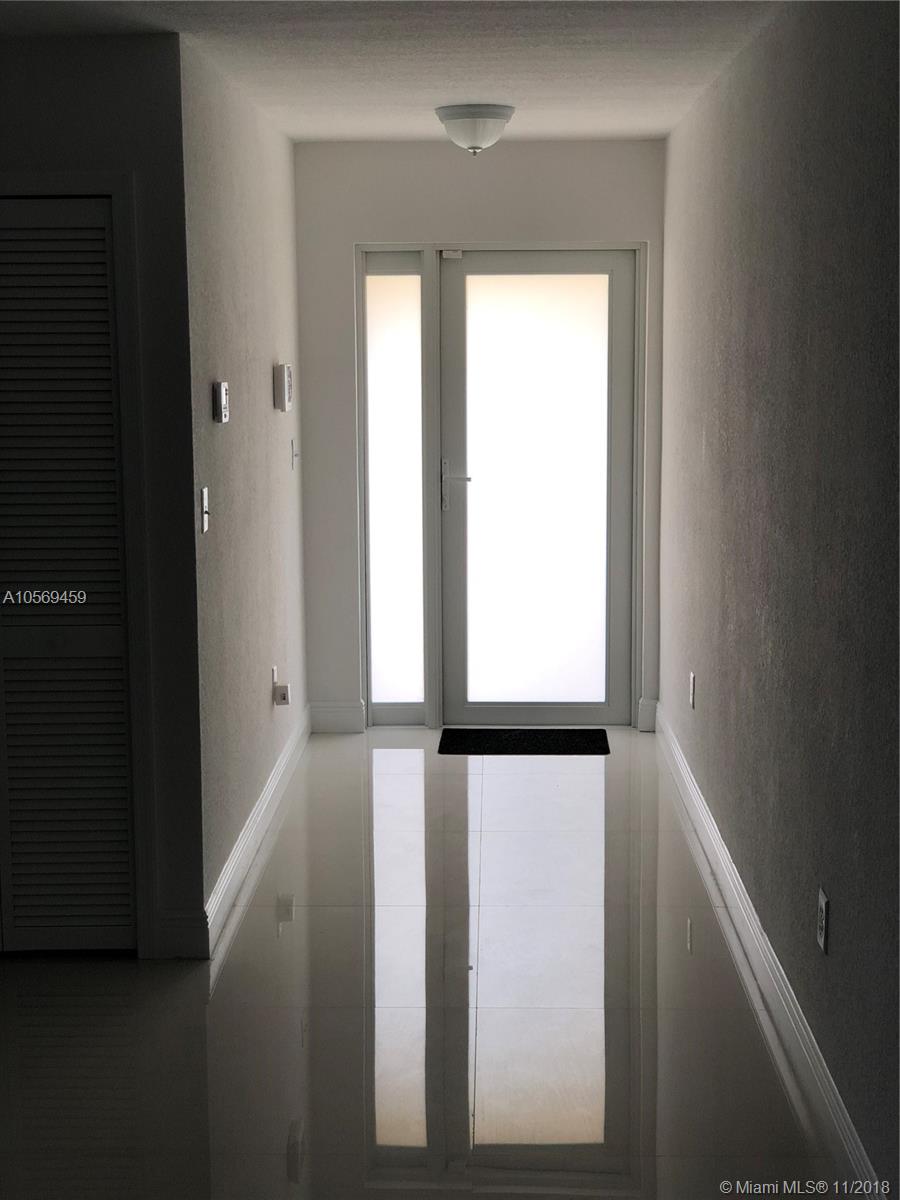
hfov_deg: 28.0
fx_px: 1803
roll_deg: +0.2
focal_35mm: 52
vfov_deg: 36.8
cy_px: 600
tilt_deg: -8.0
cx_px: 450
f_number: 2.4
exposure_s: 1/60
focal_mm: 6
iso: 20
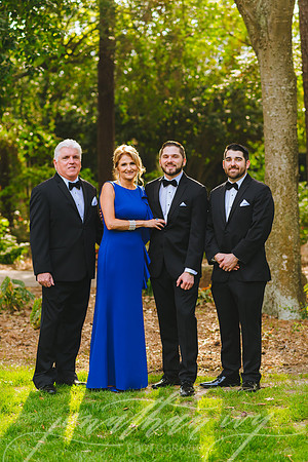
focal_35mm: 85
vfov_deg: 23.9
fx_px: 1091
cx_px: 154
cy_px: 231
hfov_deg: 16.1
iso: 400
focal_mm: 85
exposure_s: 1/640
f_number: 2.8
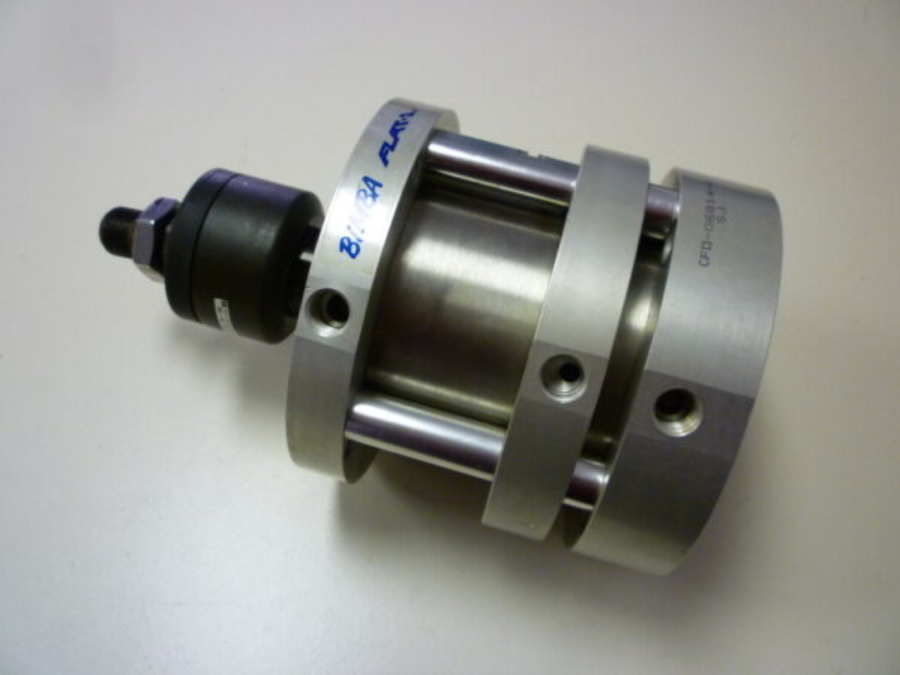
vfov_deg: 48.2
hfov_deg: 61.7
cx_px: 450
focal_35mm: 29
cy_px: 338
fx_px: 754
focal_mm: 5.2
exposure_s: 1/30
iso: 400
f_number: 3.3
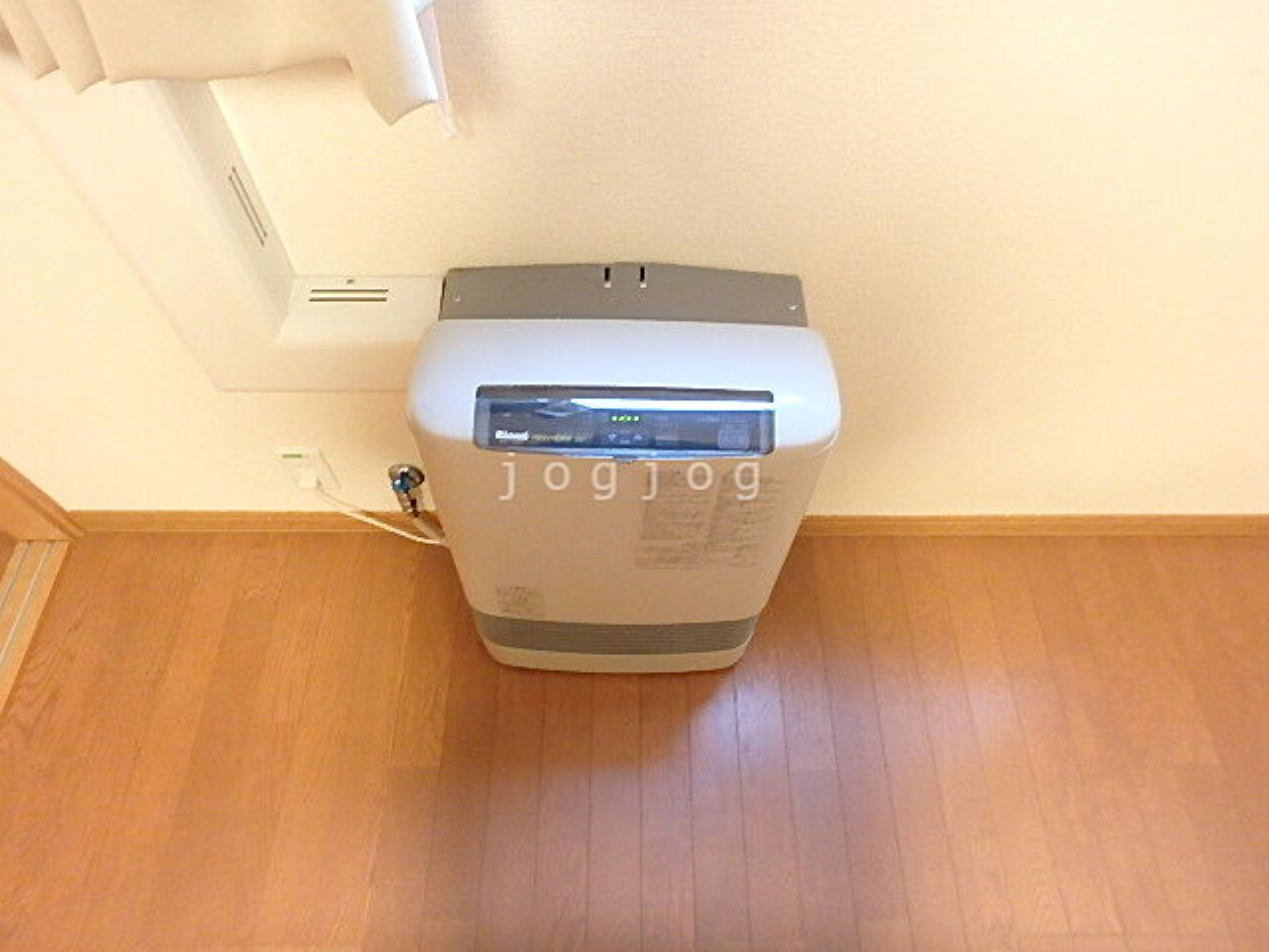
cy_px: 476
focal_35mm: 21
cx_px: 634
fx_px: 770
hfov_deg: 79.0
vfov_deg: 63.4
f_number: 3.5
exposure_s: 1/8
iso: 800
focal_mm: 3.7
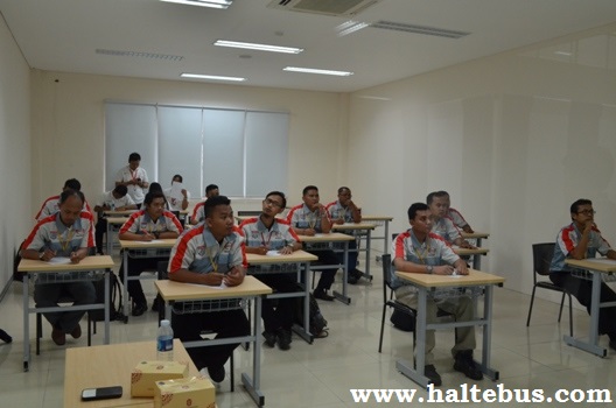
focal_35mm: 33
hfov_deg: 57.3
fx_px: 564
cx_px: 308
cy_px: 204
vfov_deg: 39.8
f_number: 7.1
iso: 800
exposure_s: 1/80
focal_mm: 22
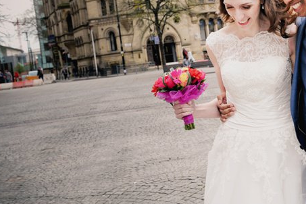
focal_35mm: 60
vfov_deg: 22.5
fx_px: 510
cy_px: 70
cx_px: 252
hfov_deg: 32.3
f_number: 6.3
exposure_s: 1/500
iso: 2000
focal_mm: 34
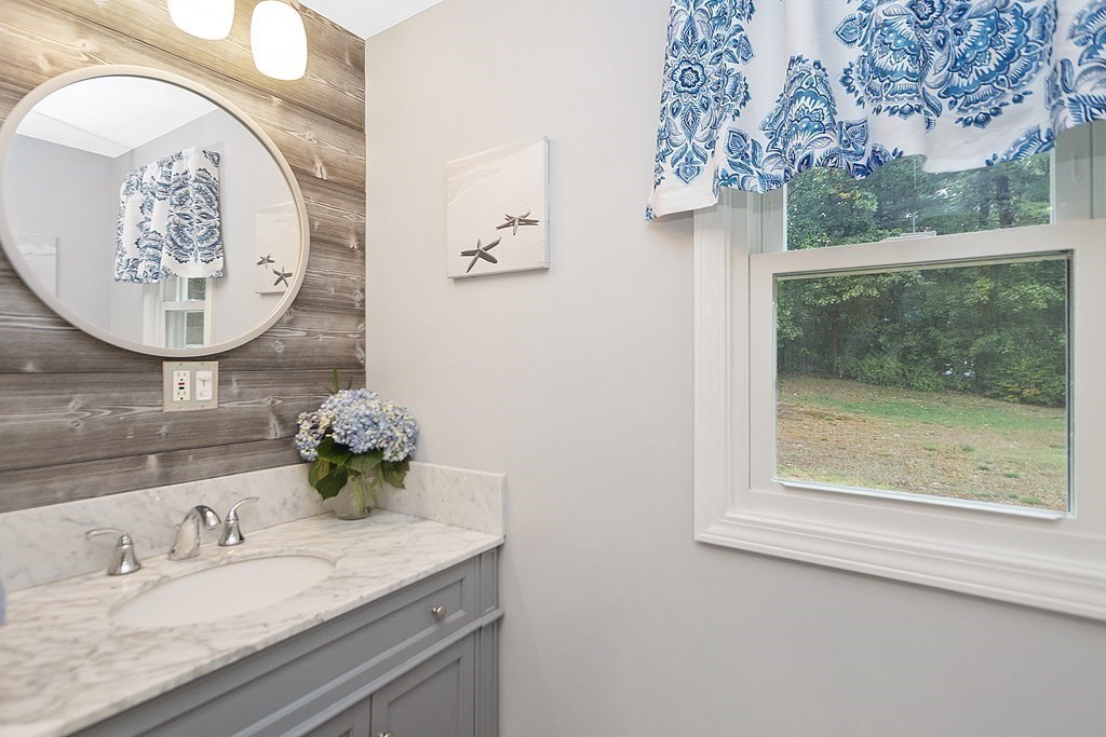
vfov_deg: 67.4
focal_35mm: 18
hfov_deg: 90.0
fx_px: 553
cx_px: 553
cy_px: 368
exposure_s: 1/40
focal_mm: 12
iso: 400
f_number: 4.5
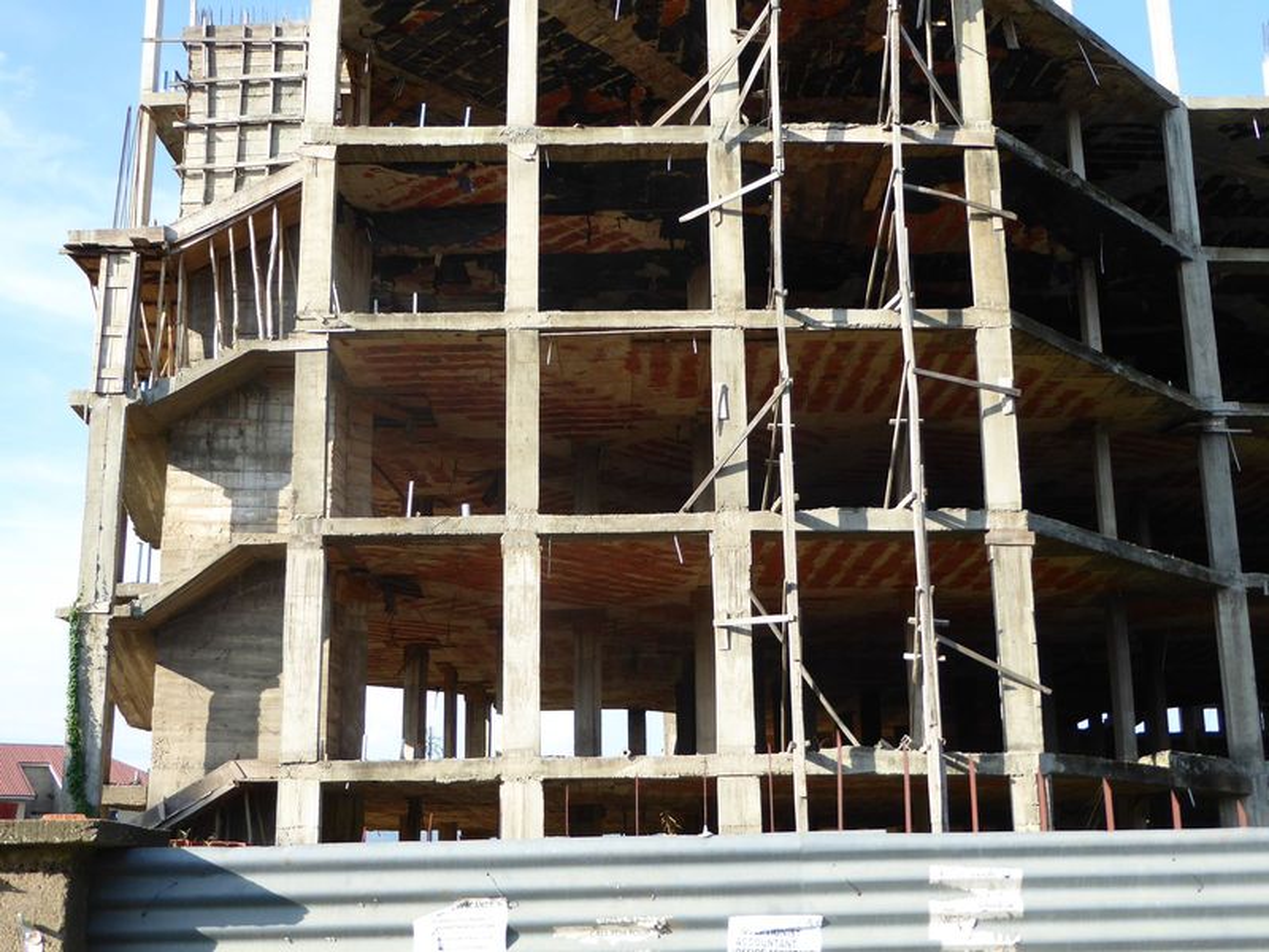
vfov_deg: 31.5
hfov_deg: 41.2
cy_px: 476
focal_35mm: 46
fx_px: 1686
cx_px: 634
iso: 80
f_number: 3.9
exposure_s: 1/200
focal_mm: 7.8
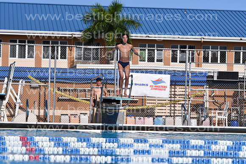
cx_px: 123
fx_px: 1046
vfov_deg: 9.0
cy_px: 82
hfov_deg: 13.4
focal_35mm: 153
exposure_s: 1/8000
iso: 220
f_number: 4.5
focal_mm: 102
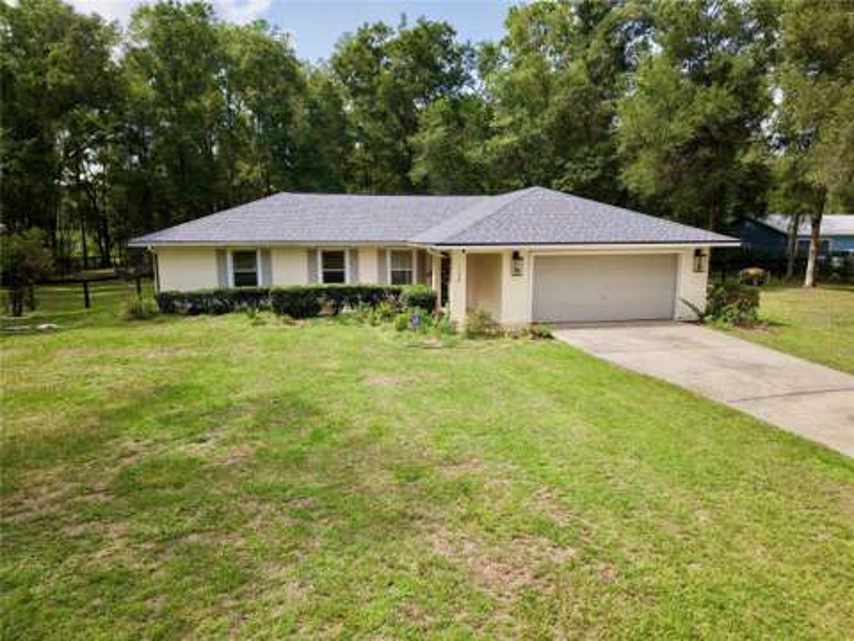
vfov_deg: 56.8
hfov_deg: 71.6
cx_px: 427
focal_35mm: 24
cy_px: 320
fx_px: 592
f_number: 1.8
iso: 260
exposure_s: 1/25
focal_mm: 8.67
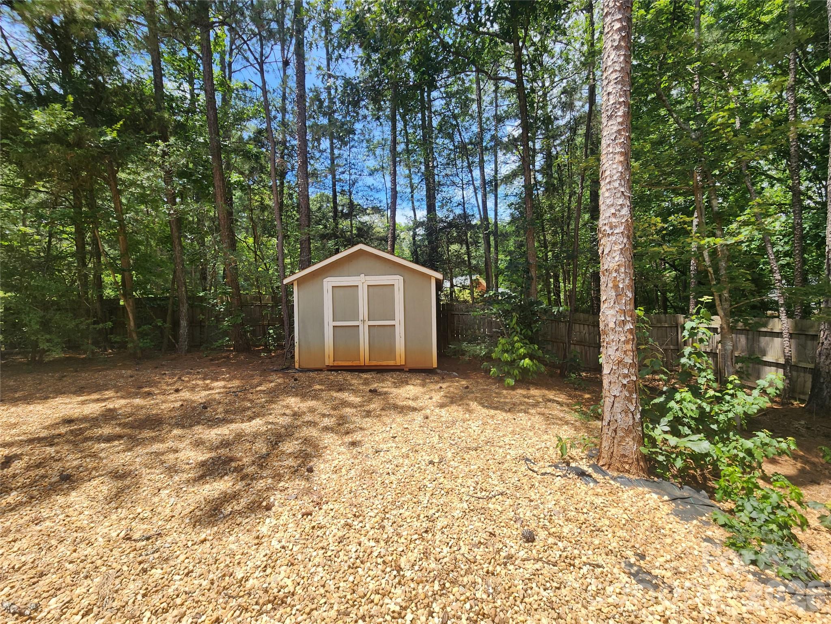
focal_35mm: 13
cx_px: 416
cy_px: 312
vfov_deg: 89.9
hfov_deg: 106.2
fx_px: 312
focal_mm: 2.2
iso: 50
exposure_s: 1/897
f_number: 2.2
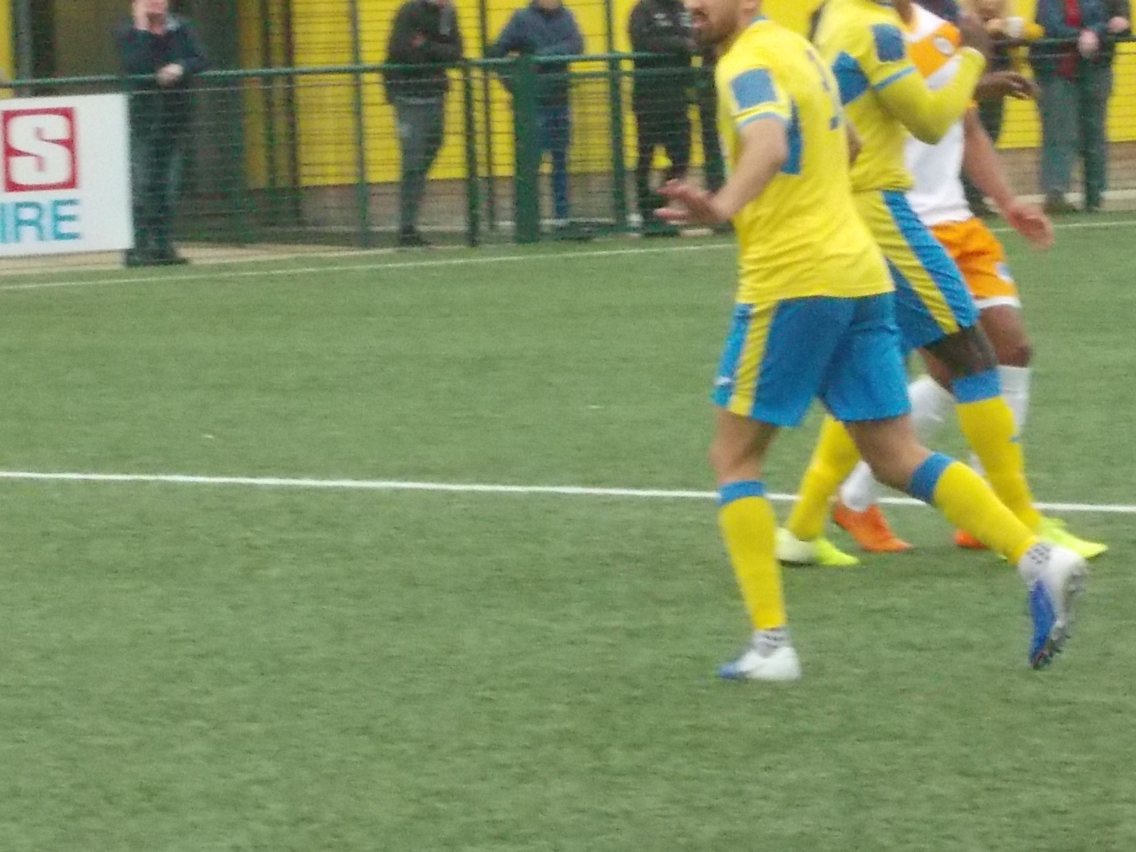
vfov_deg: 4.8
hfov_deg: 6.3
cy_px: -17
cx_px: 553
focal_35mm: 312
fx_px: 10240
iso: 500
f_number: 6.8
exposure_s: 1/250
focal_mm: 20
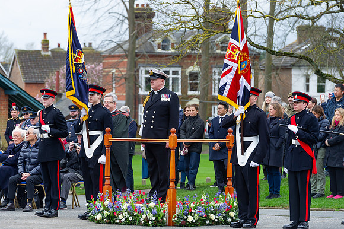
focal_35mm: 222
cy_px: 104
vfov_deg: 6.2
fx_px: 2118
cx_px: 160
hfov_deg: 9.3
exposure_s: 1/250
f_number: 6.3
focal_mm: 200
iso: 500
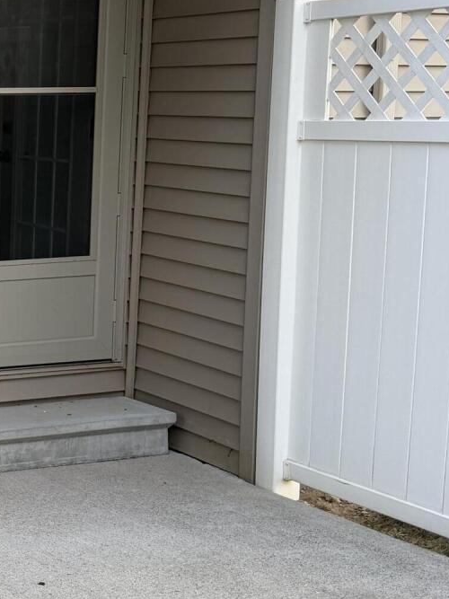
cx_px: -152
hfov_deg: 18.8
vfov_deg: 27.0
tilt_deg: -9.7
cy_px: 285
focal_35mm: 72
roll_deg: -0.4
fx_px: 1246
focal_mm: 6.76
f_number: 1.78
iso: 100
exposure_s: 1/405
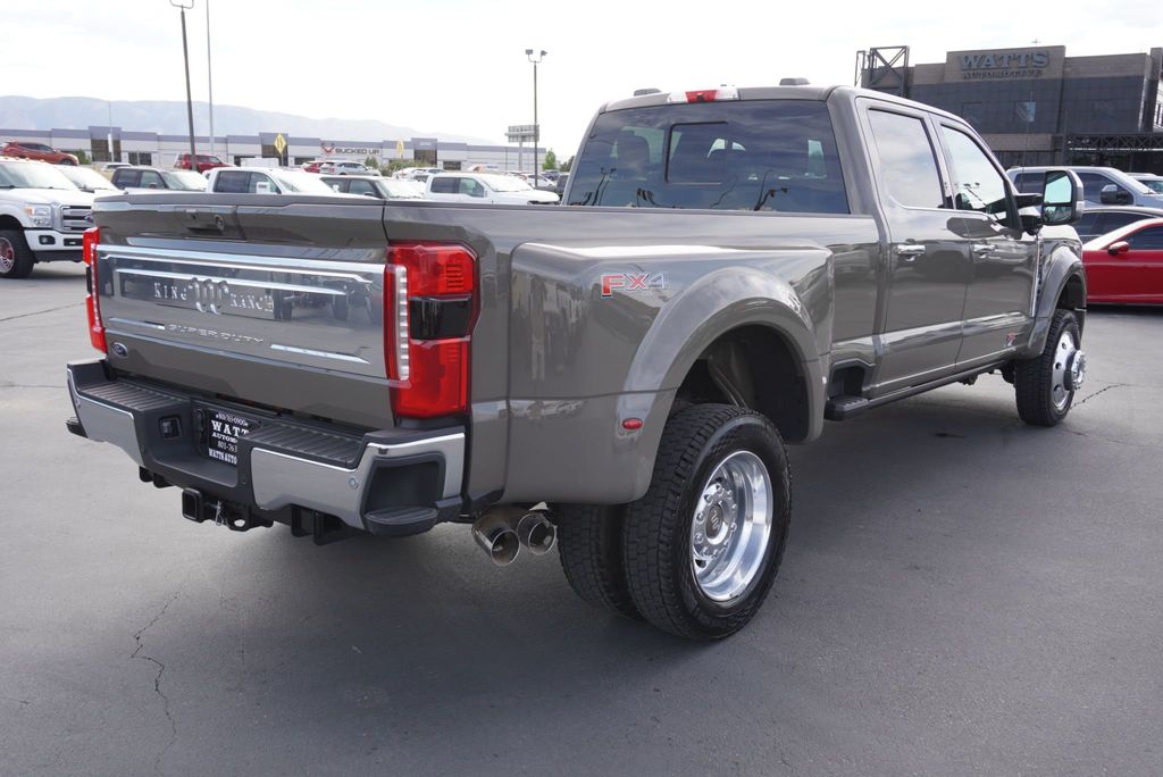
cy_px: 388
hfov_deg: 59.5
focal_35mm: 32
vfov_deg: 41.8
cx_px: 582
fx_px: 1018
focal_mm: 21
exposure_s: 1/125
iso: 100
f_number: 5.6
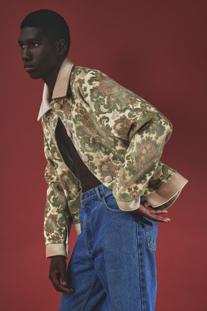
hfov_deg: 21.9
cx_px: 104
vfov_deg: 32.4
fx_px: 535
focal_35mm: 62
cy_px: 156
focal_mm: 62
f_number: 13
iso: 250
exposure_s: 1/160
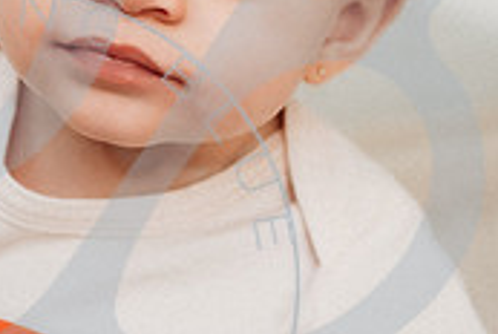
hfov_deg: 11.8
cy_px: 42
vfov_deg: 7.9
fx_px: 2411
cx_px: 147
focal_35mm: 174
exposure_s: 1/160
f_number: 2.8
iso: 100
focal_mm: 52
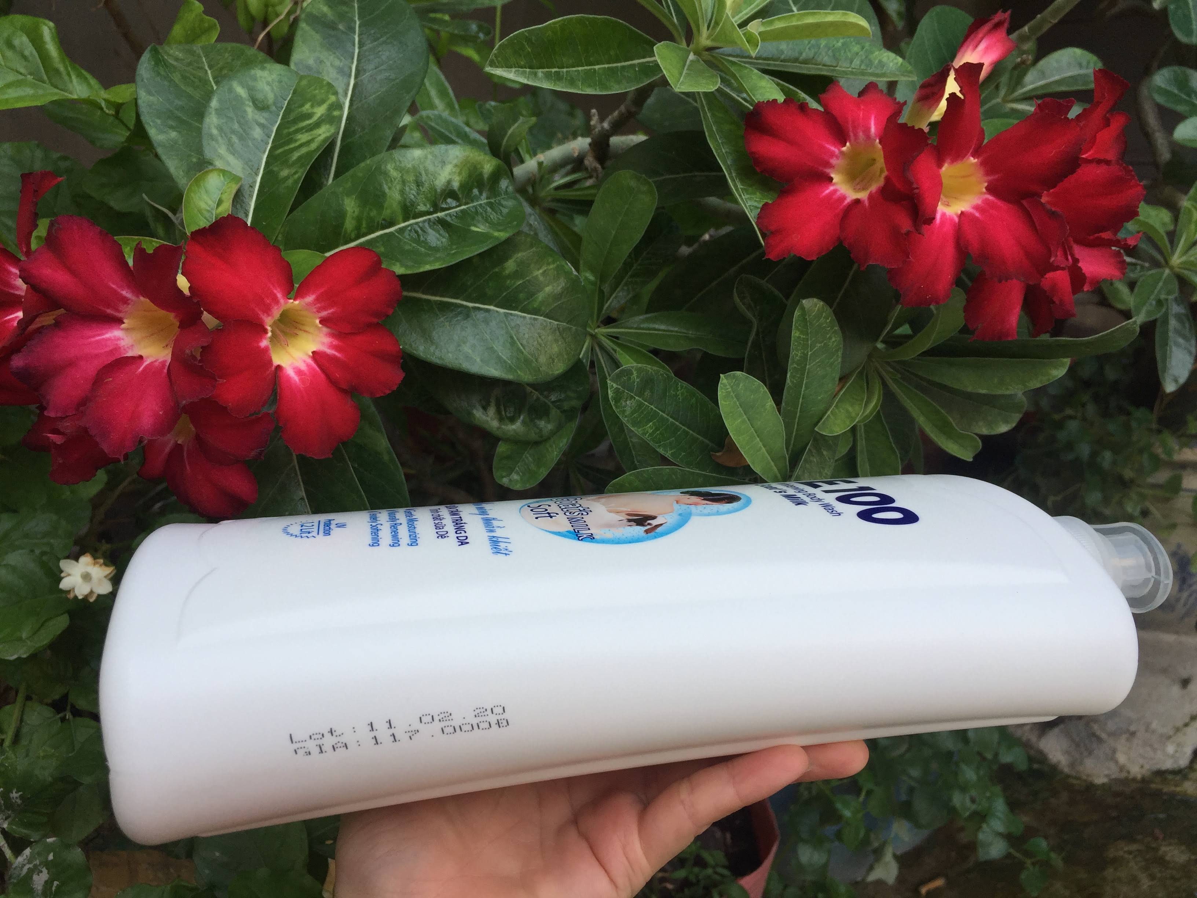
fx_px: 1003
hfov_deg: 61.7
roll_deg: -4.4
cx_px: 598
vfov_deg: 48.2
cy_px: 449
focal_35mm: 29
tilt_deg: -14.3
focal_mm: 4.15
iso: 32
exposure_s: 1/216
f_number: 2.2
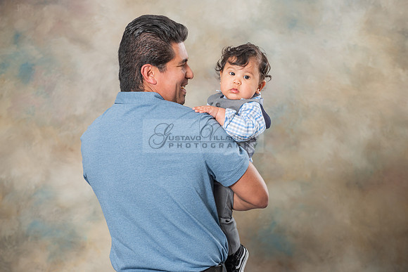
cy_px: 136
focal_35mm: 155
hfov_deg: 13.2
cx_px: 204
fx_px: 1757
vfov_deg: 8.9
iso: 200
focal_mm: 155
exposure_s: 1/125
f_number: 5.6
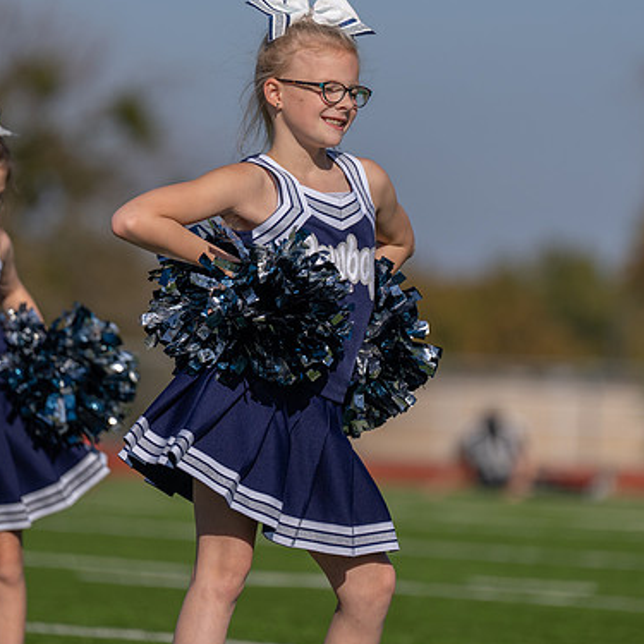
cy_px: 213
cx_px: 329
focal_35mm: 353
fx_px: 7430
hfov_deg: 5.0
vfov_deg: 5.0
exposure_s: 1/4000
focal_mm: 200
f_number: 2.8
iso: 100
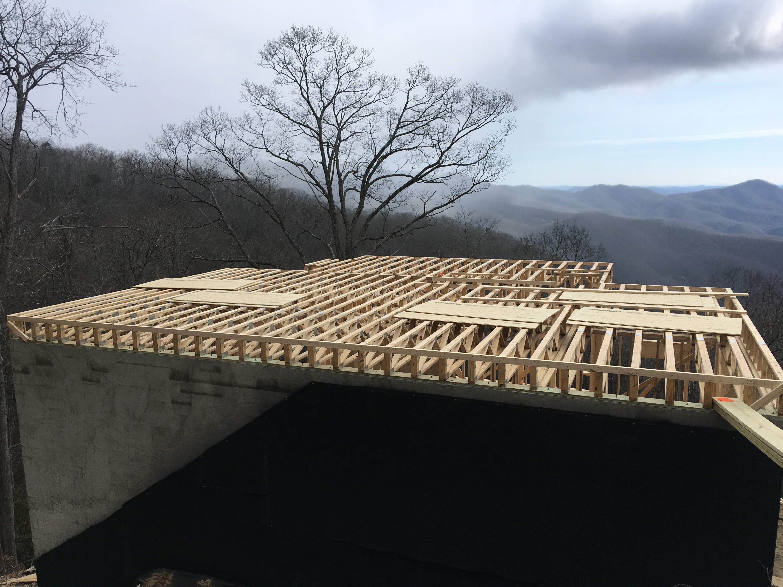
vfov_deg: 48.2
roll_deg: +1.6
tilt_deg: -11.6
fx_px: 656
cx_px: 392
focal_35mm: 29
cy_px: 294
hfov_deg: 61.7
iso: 25
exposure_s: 1/1026
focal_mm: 4.15
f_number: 2.2
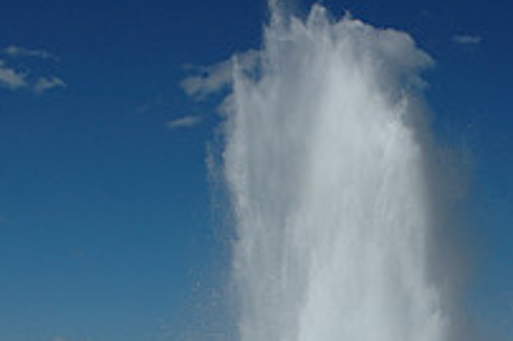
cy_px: 349
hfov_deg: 26.1
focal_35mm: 77
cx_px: 371
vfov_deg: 17.2
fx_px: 1096
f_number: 9
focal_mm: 18
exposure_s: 1/320
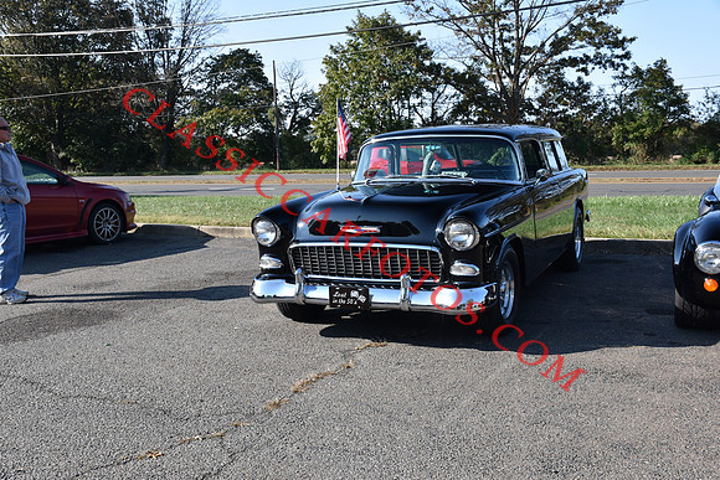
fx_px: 720
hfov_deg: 53.1
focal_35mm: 36
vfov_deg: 36.9
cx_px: 360
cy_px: 240
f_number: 8
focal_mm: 24
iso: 360
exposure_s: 1/250
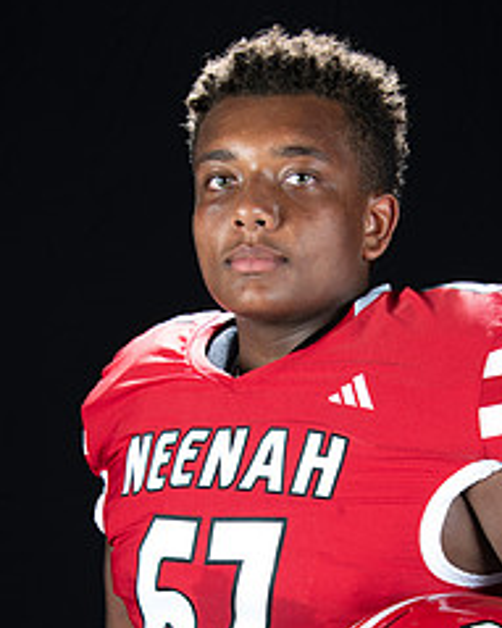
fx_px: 1840
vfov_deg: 19.1
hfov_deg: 15.5
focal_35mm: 99
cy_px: 554
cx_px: 289
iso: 320
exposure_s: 1/160
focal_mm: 56
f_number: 9
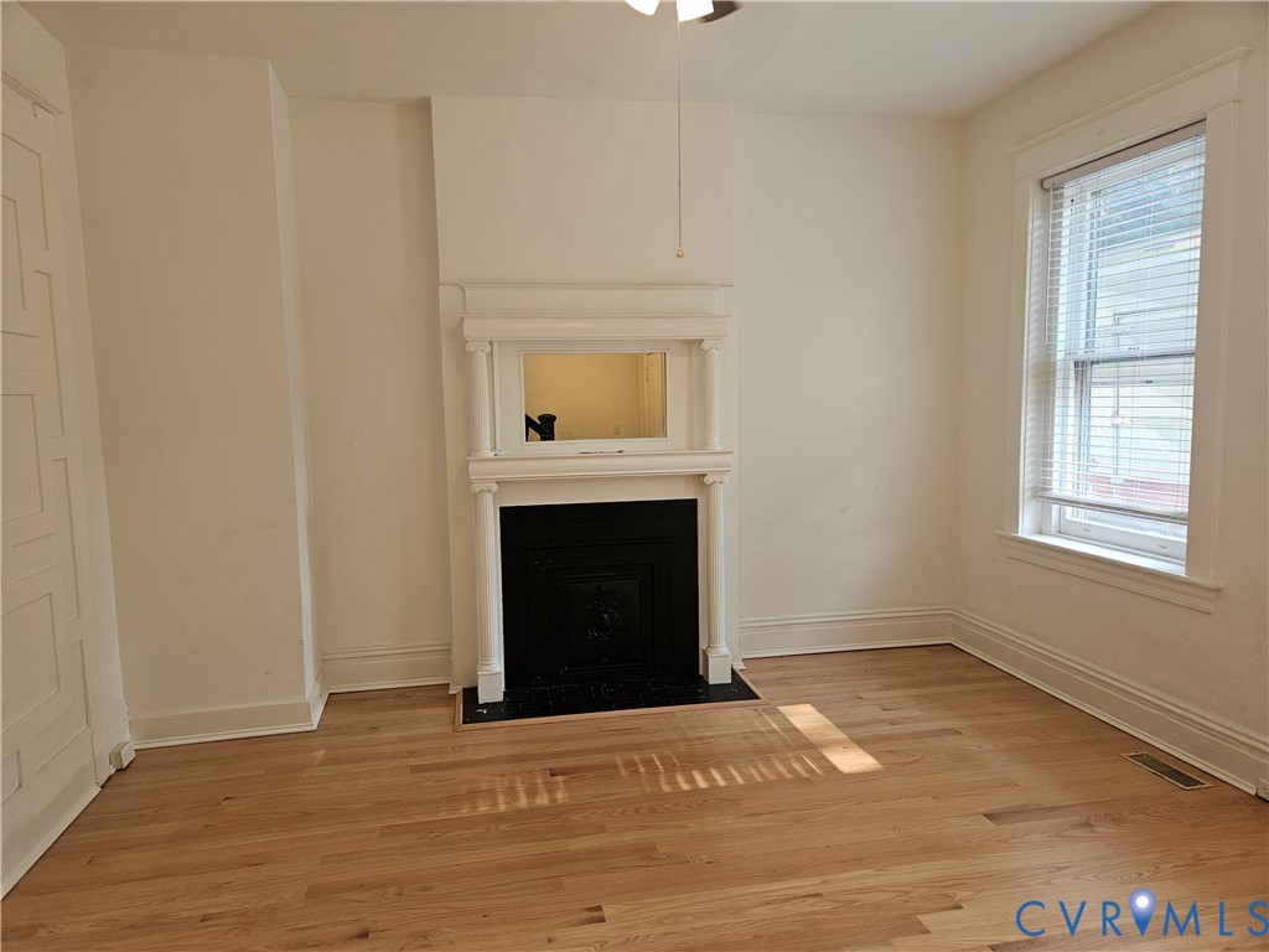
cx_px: 634
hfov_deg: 73.9
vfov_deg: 58.9
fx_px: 843
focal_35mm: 23
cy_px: 476
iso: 50
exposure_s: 1/120
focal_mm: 5.4
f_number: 1.8
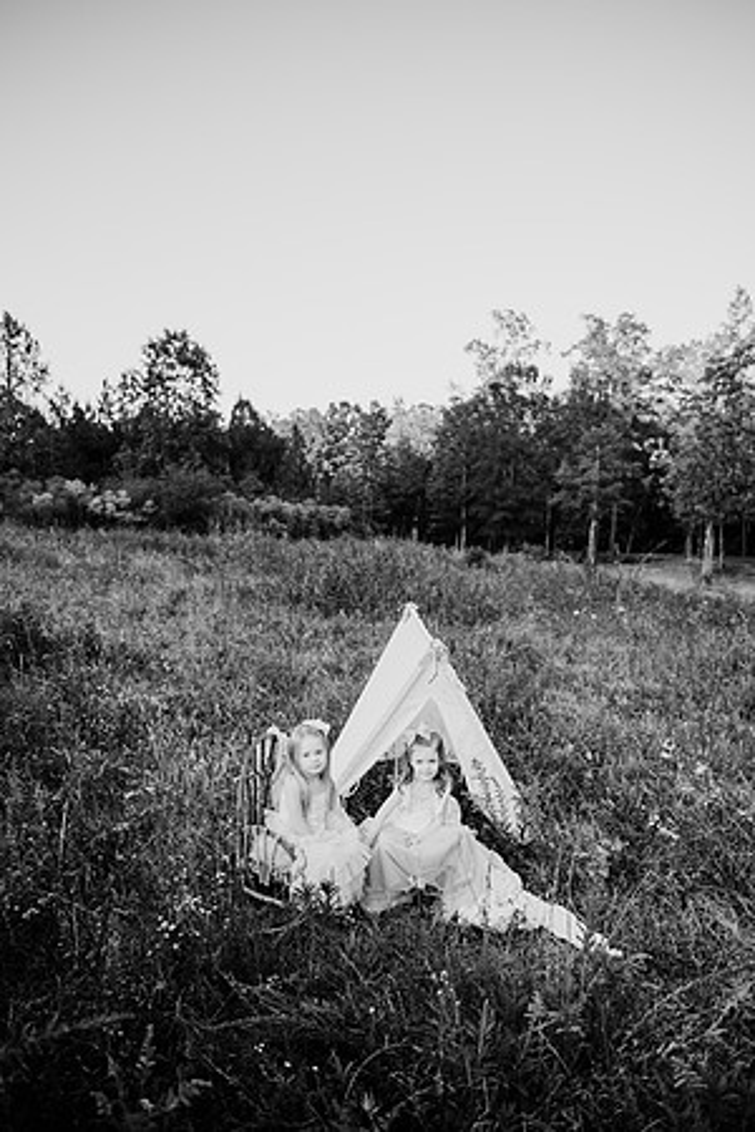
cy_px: 566
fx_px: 755
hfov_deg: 53.1
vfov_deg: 73.7
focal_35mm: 24
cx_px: 378
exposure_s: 1/800
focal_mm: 24
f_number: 2.5
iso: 250
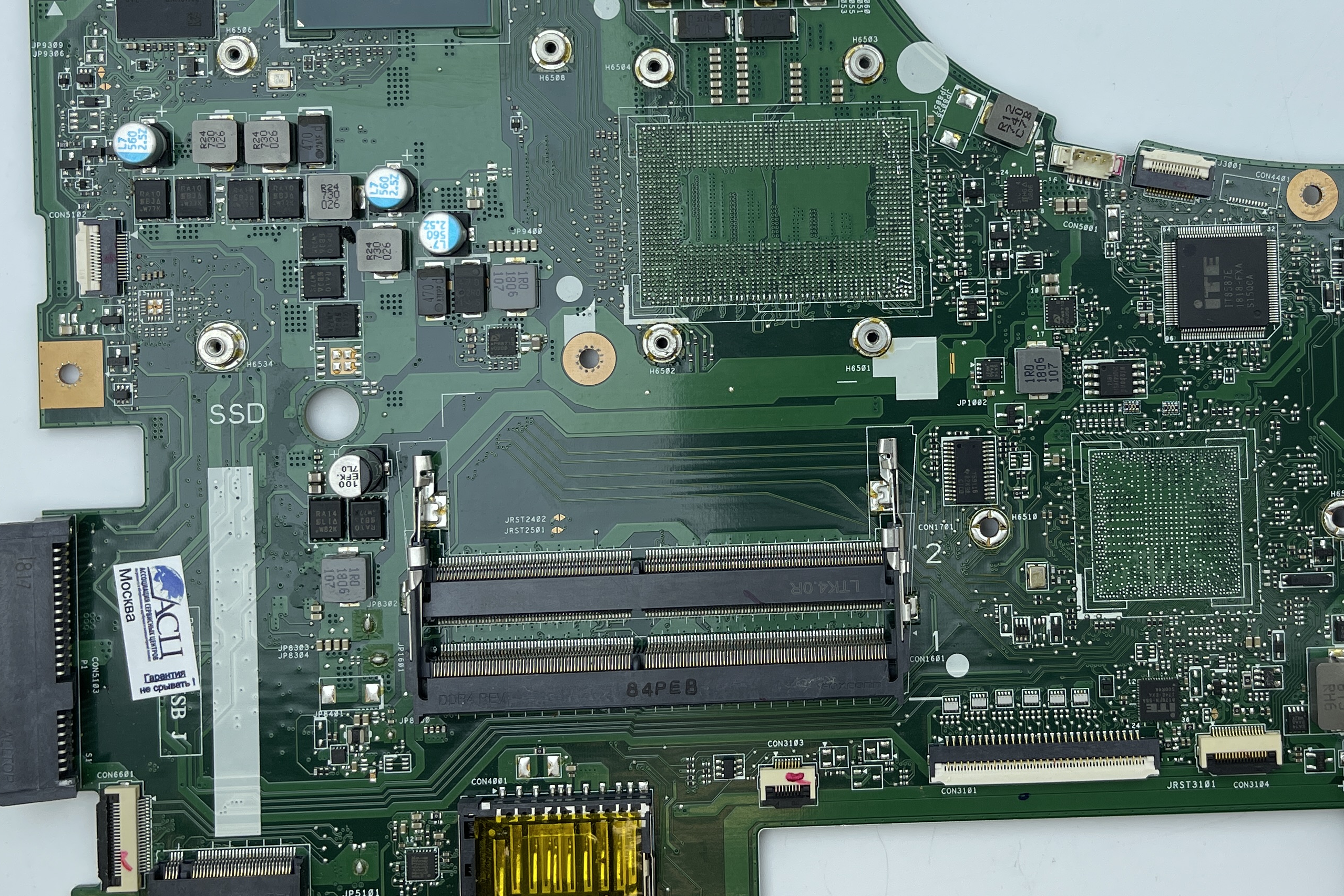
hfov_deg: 47.0
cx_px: 836
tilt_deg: -85.7
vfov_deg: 32.3
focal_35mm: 41
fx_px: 1531
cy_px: 273
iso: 32
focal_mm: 5.1
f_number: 1.6
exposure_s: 1/1175
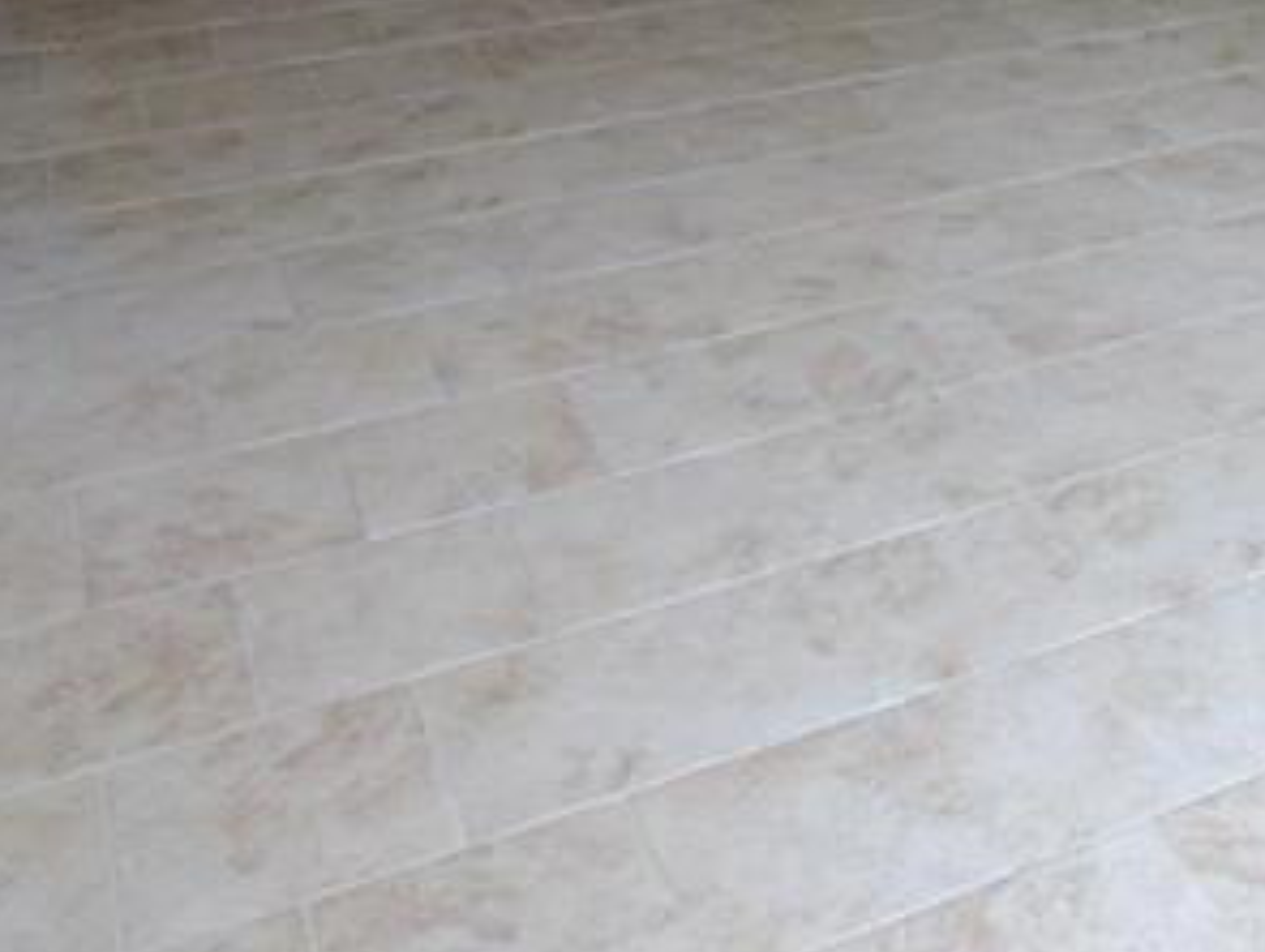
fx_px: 1903
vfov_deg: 26.5
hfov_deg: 33.5
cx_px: 1282
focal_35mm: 52
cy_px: -9
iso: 180
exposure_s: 1/30
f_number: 3
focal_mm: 4.3
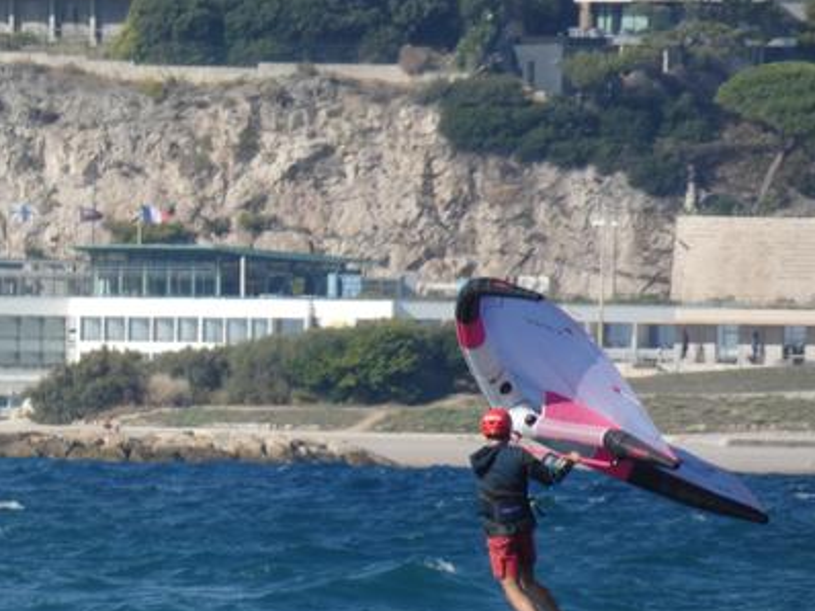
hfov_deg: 1.3
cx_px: 444
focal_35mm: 1509
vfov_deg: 1.0
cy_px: 350
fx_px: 35507
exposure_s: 1/1000
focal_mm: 215
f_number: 5.9
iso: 200
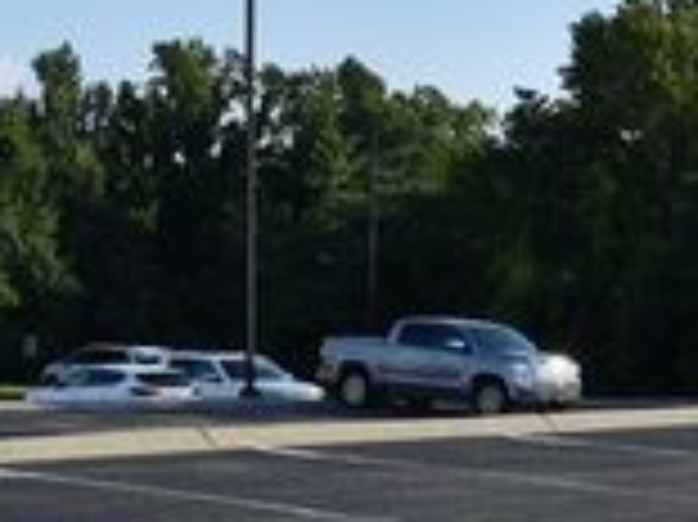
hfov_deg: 16.1
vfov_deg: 13.8
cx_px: 1175
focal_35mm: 107
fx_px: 2156
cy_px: 331
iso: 100
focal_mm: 18
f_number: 8
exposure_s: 1/250
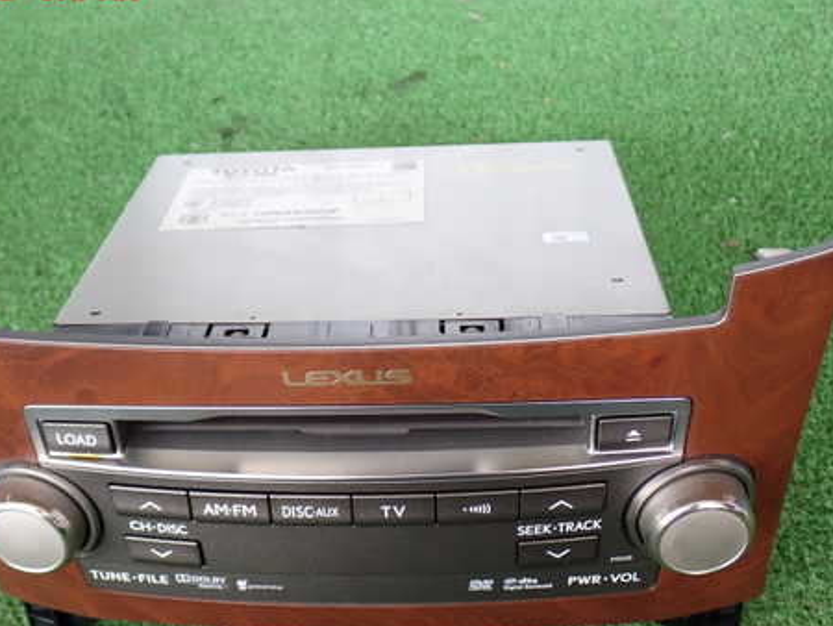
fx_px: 1156
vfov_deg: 30.2
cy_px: 382
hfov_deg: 39.6
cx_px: 357
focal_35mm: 48
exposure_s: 1/80
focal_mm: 6.37
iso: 200
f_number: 2.5
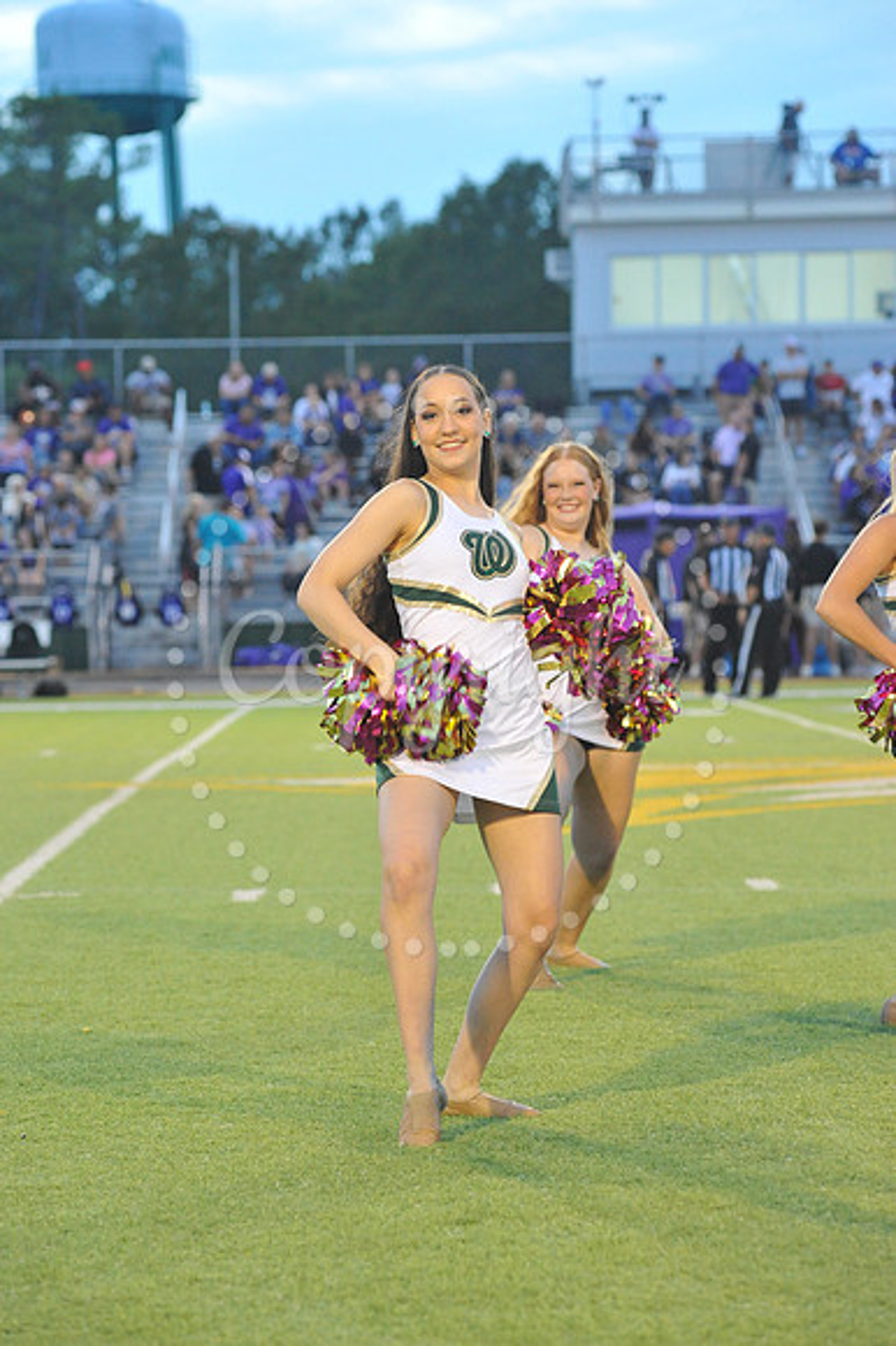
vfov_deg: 15.2
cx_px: 448
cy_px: 673
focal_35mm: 135
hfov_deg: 10.1
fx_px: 5046
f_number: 5.6
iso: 4000
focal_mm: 135
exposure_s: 1/200
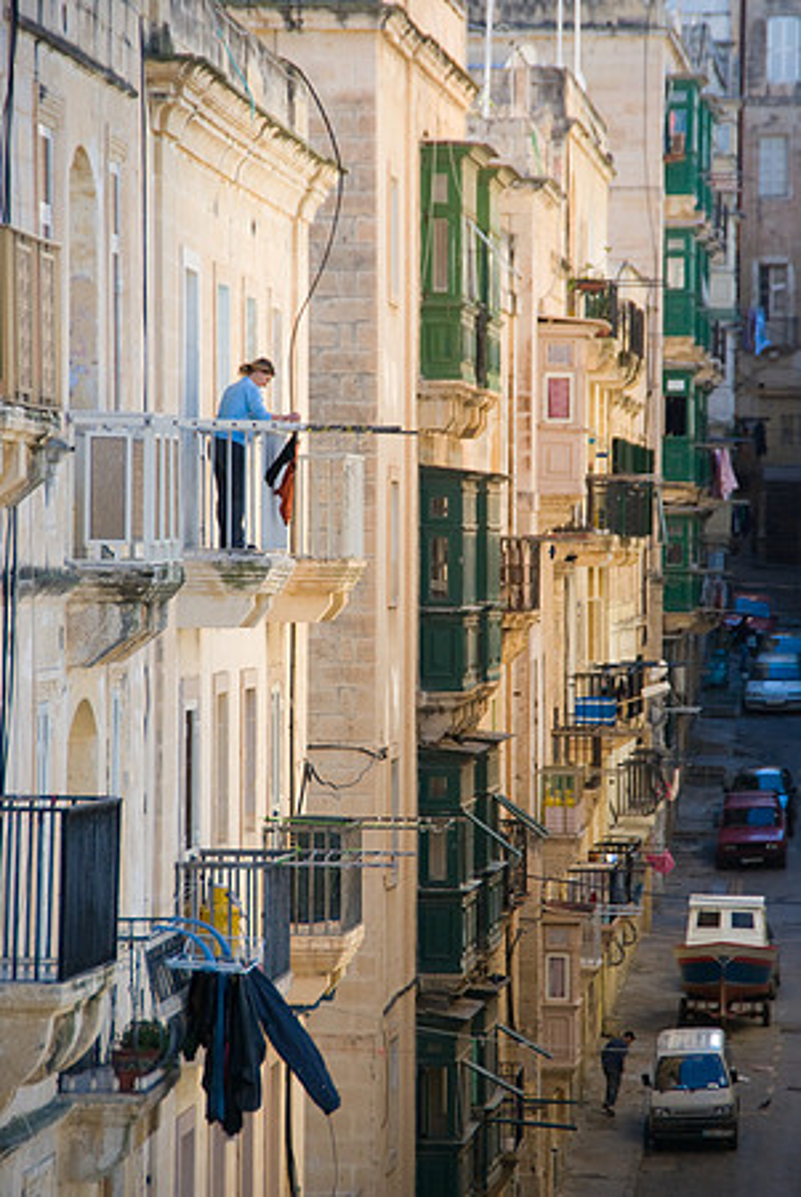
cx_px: 400
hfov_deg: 6.4
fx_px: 7125
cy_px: 598
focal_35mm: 214
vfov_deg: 9.6
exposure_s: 1/125
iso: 400
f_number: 5.6
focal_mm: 142.5
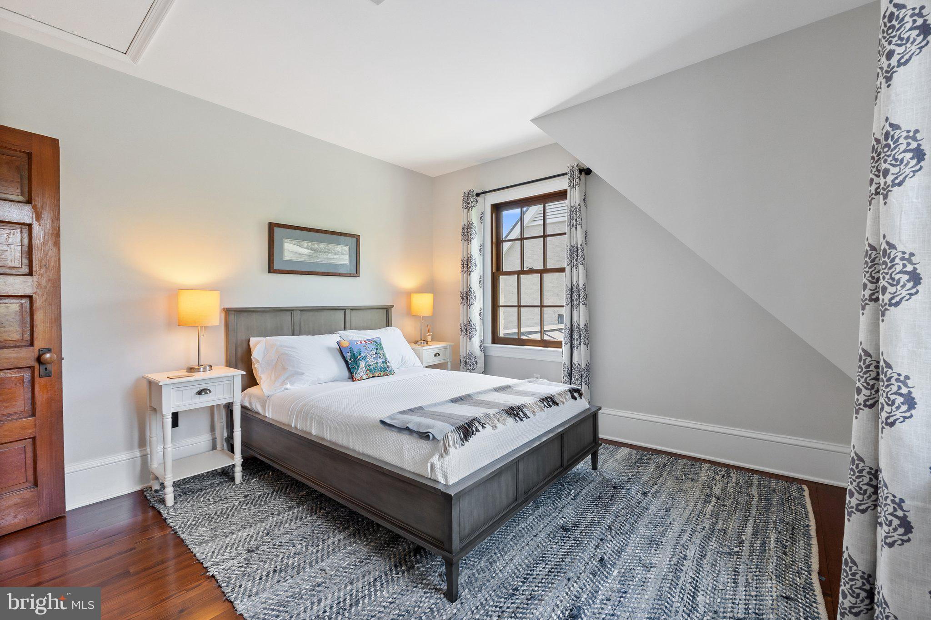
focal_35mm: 15
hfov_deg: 100.4
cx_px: 466
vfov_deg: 77.3
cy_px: 310
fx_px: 388
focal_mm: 10
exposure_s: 1/8
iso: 400
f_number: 8
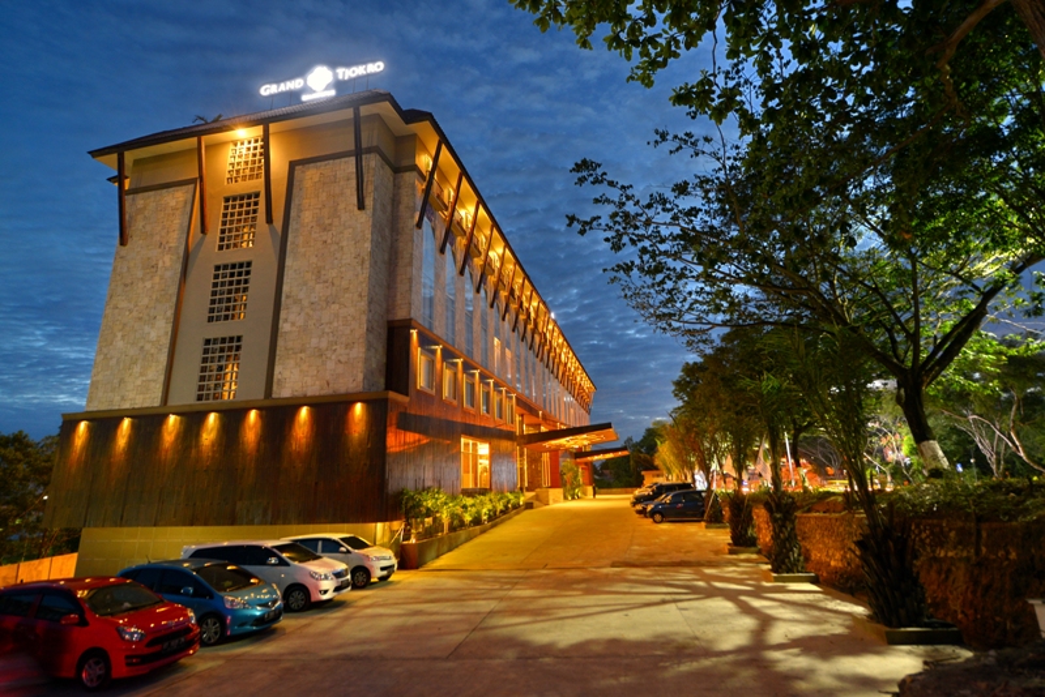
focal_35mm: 18
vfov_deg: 67.4
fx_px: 523
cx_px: 522
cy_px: 348
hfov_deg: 90.0
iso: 400
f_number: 4
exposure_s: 1/1.3
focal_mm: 18
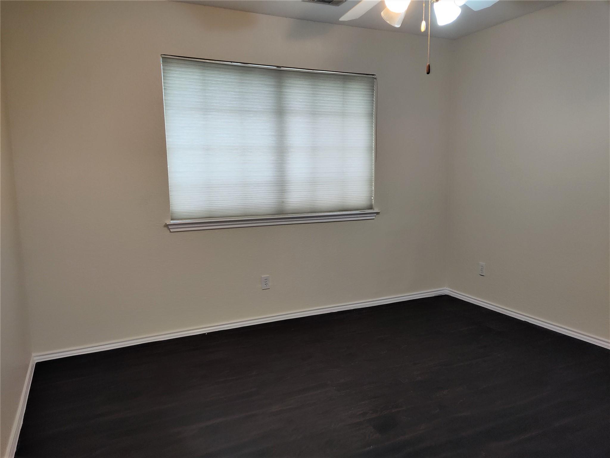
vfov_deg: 51.4
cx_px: 305
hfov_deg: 65.3
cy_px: 229
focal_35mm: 27
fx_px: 476
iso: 454
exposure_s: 1/40
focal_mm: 4.71
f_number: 1.79
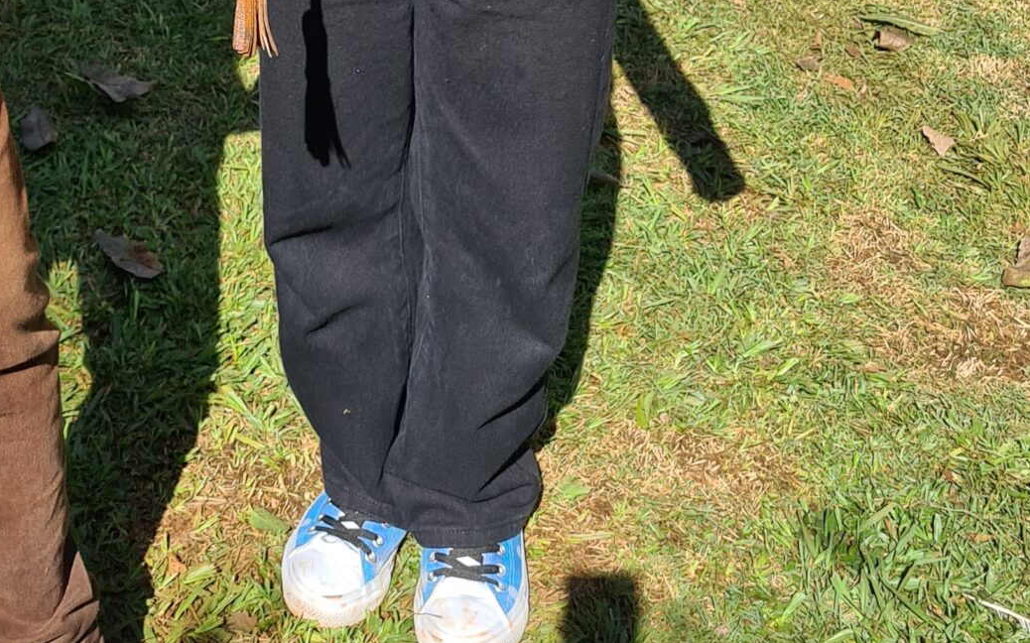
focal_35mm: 68
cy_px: -520
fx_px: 1908
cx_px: 168
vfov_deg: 16.1
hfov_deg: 29.3
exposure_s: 1/2096
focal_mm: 5.4
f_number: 1.8
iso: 50
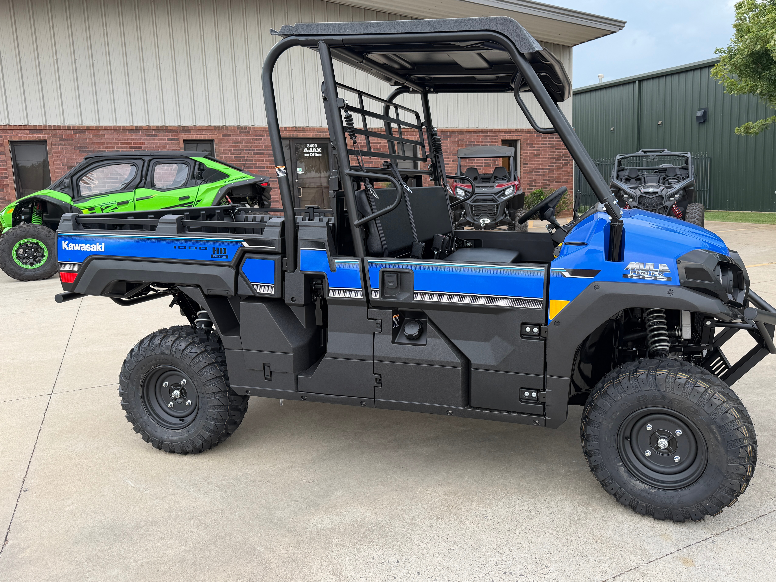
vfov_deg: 51.3
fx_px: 605
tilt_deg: -8.8
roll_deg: +3.5
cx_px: 433
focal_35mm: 27
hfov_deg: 65.1
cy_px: 266
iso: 80
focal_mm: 6.76
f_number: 1.78
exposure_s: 1/494
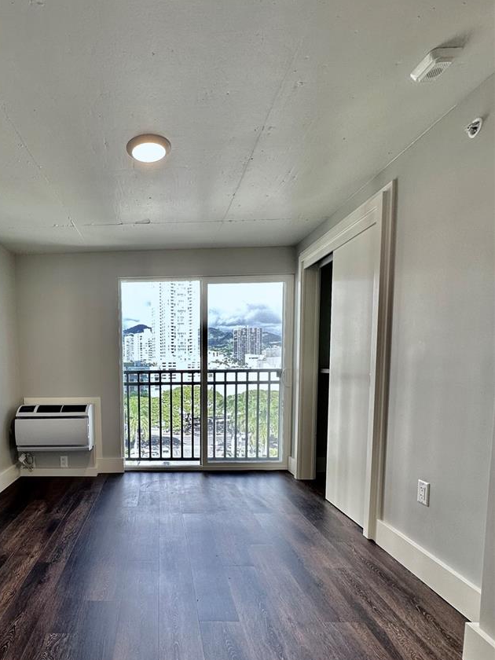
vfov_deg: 80.6
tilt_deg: -4.9
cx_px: 142
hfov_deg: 63.2
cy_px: 401
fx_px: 381
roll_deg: +0.7
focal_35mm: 20
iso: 40
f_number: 2.2
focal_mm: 2.22
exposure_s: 1/120
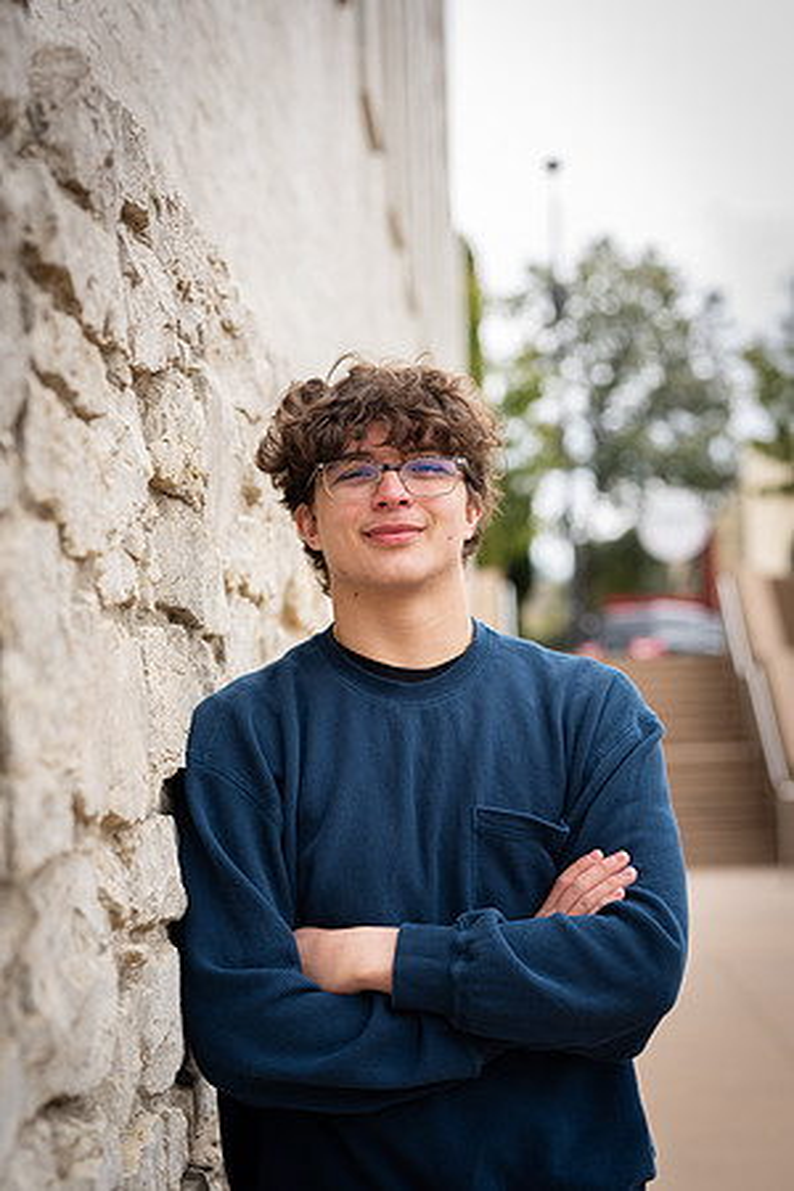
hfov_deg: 16.1
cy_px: 596
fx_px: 2812
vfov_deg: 23.9
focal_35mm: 85
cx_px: 397
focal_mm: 85
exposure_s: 1/125
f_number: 3.5
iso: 50
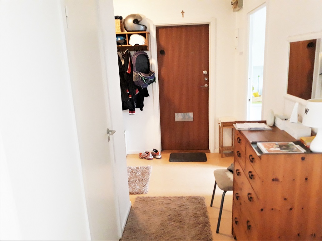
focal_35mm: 27
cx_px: 161
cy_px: 120
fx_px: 251
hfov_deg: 65.3
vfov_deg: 51.4
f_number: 1.7
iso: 400
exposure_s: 1/25
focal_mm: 3.71
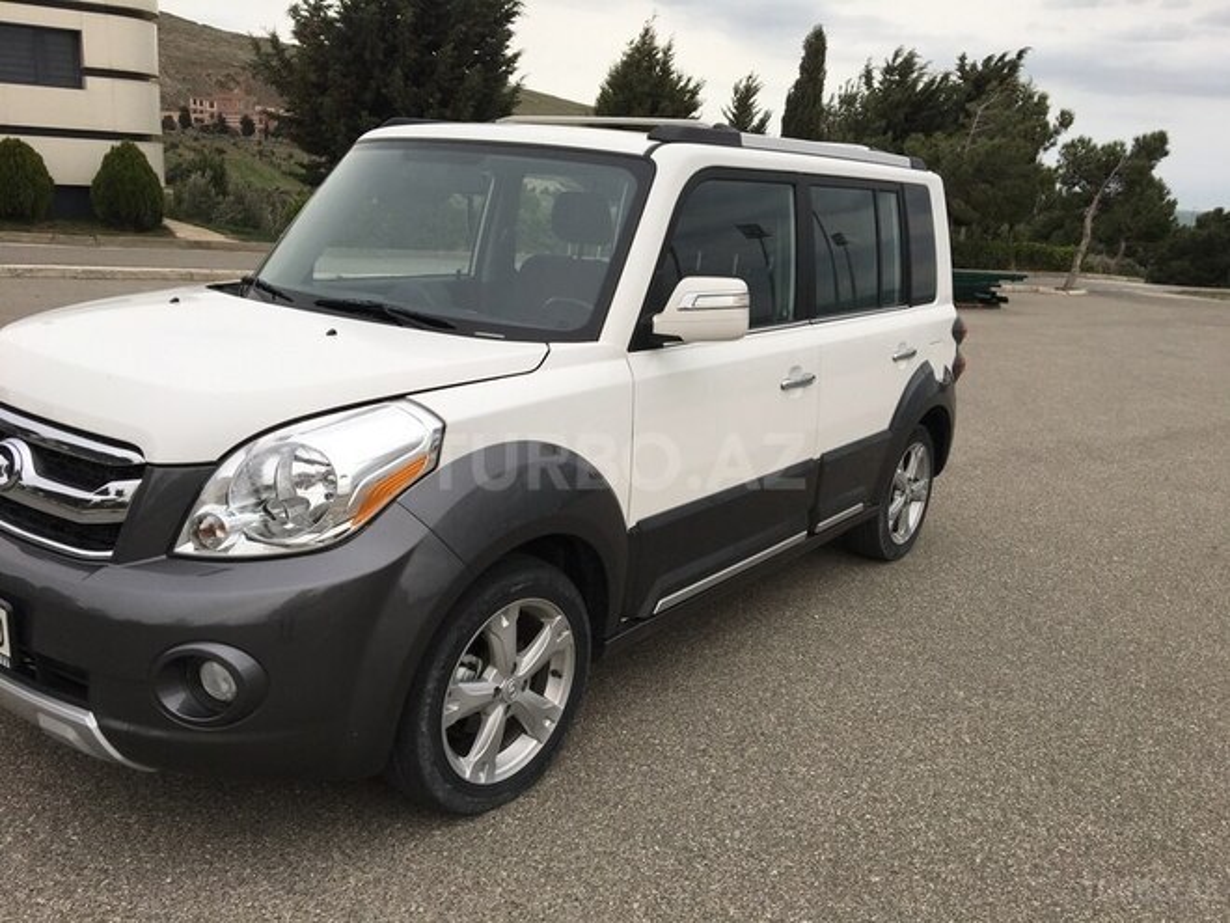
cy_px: 462
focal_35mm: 29
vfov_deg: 48.2
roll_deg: -2.7
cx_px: 615
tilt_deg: -14.5
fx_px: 1030
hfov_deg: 61.7
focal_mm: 4.15
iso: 25
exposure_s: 1/234
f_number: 2.2
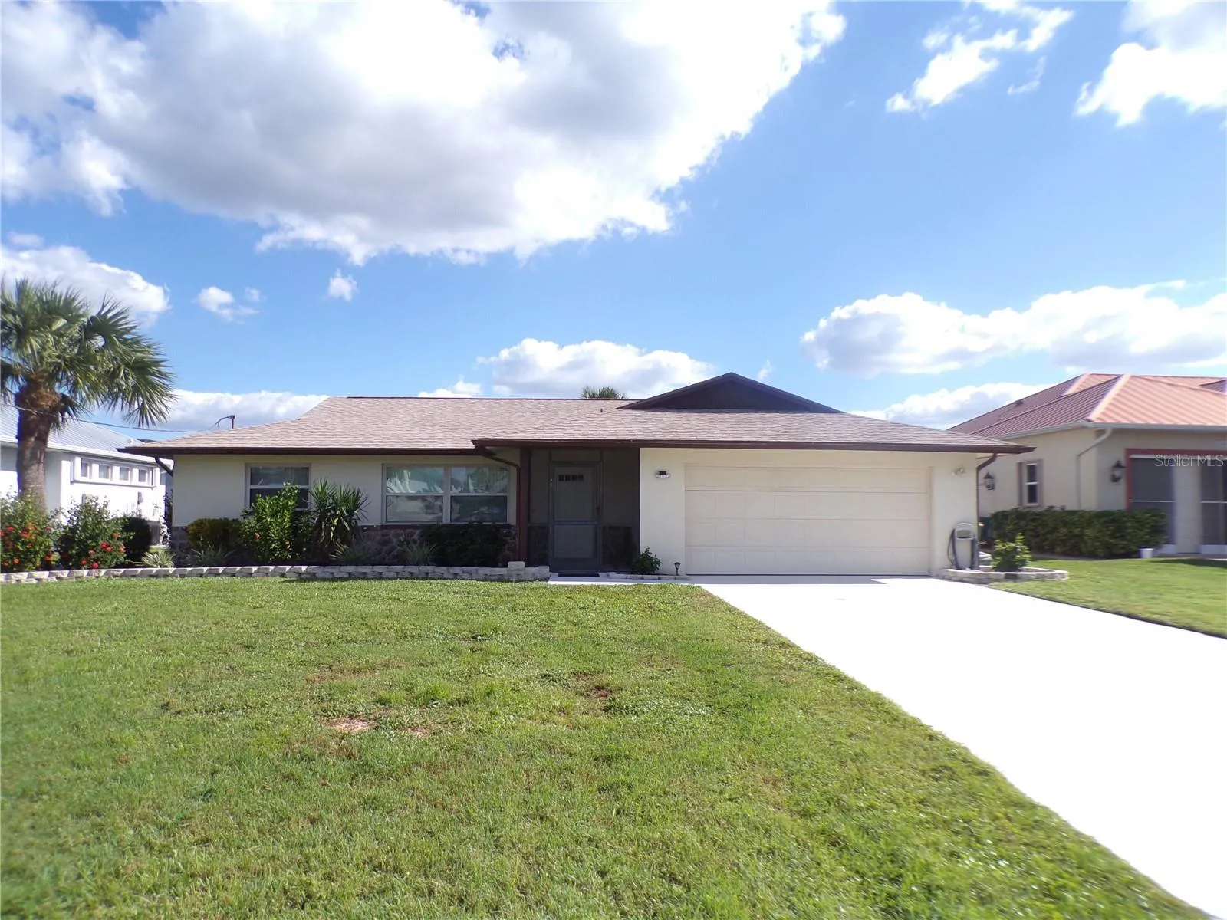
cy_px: 460
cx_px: 614
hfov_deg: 71.6
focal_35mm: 24
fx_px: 851
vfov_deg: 56.8
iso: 80
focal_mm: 4.3
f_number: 3
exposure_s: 1/1200
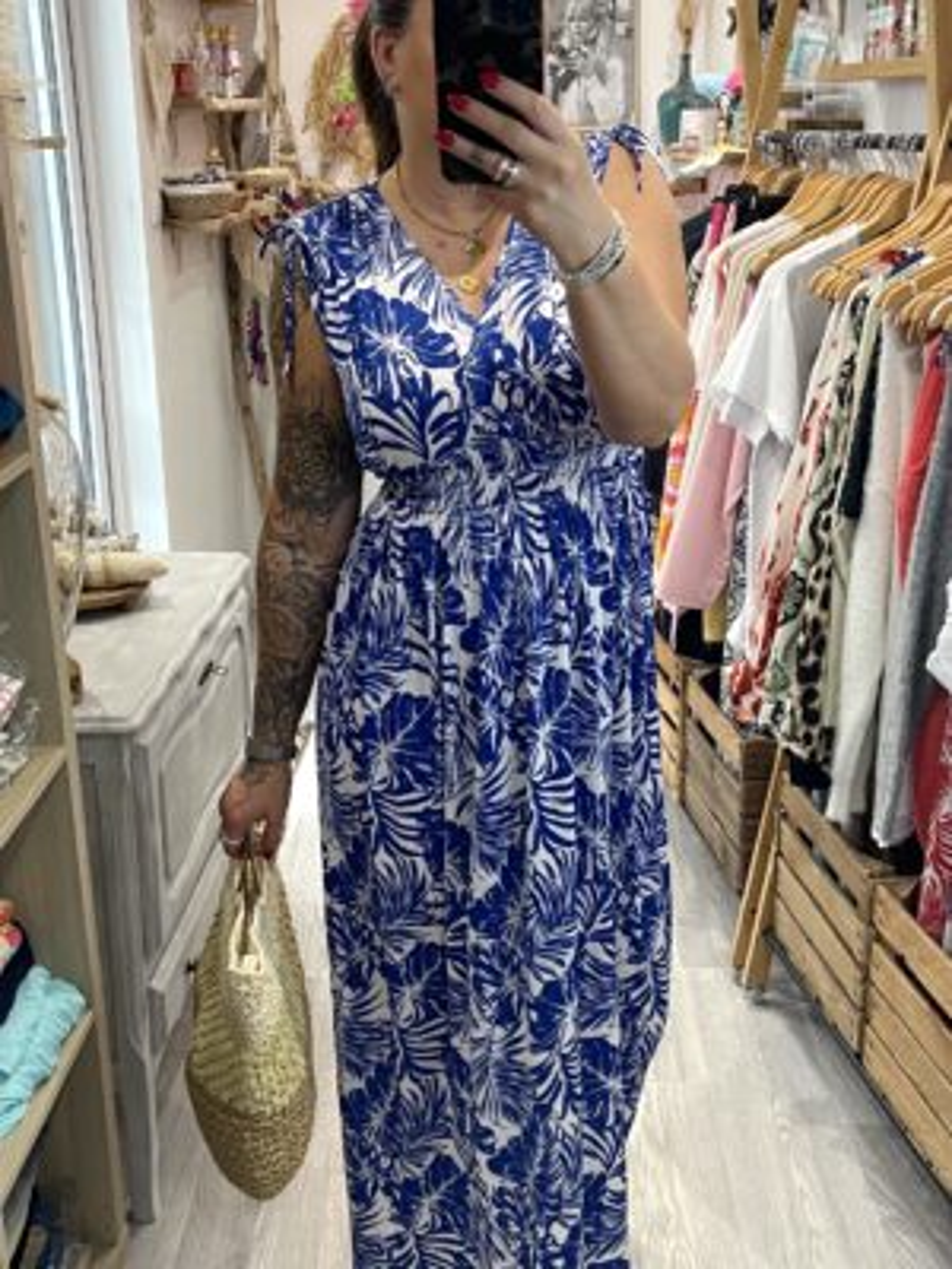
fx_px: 917
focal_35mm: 25
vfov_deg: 69.4
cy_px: 634
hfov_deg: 54.9
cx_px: 476
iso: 80
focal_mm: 5.1
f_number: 1.6
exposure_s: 1/50
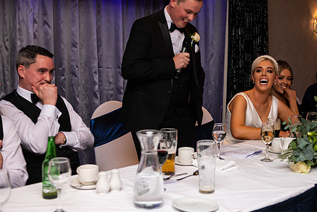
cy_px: 78
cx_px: 197
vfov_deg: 24.6
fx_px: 485
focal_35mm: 55
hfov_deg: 36.0
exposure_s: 1/160
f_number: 3.5
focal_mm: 42
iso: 640
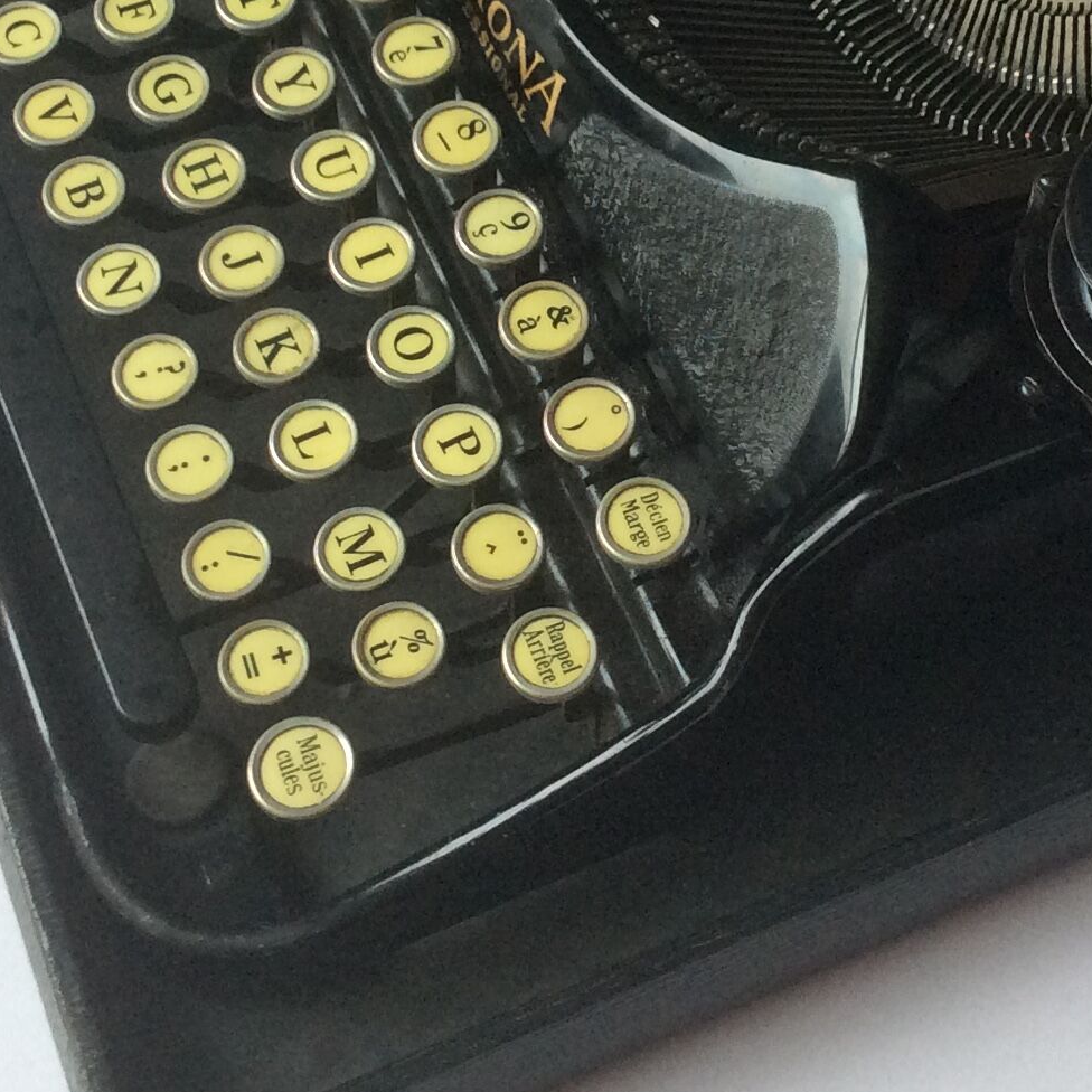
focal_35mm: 75
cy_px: 205
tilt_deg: -57.1
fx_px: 2677
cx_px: 640
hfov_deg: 23.0
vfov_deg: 22.7
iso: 80
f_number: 2.4
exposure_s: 1/25
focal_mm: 3.3
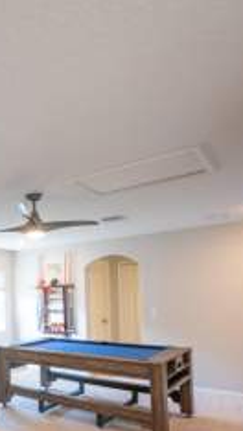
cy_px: 292
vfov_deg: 62.5
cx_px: 6
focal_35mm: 30
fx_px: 343
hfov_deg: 35.6
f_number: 5
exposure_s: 1/30
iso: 200
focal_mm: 14
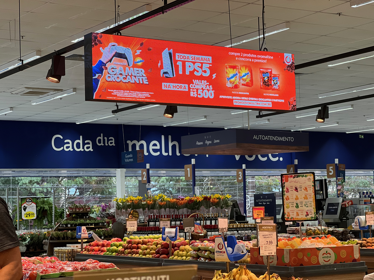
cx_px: 187
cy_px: 140
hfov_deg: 25.3
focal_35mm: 77
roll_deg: +2.4
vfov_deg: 19.1
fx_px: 832
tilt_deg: +4.4
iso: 125
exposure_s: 1/120
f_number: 2.8
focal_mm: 9
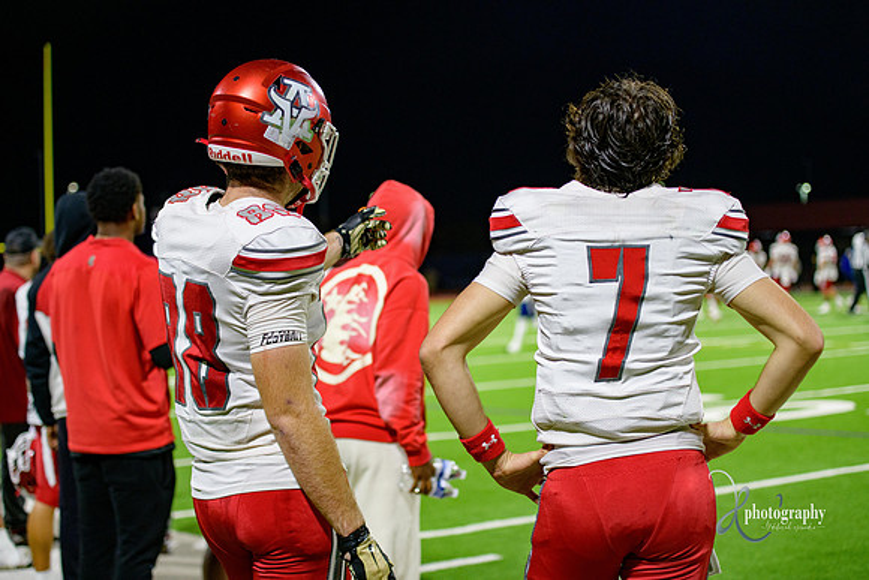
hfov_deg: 28.8
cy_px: 290
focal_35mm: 70
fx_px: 1690
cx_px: 434
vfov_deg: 19.5
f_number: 2.8
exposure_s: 1/320
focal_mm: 70
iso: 2000
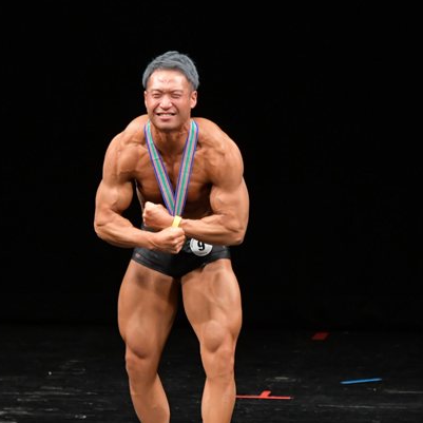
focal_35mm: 492
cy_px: 270
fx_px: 6802
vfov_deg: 3.6
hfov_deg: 3.6
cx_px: 191
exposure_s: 1/400
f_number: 5.6
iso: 3200
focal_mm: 200
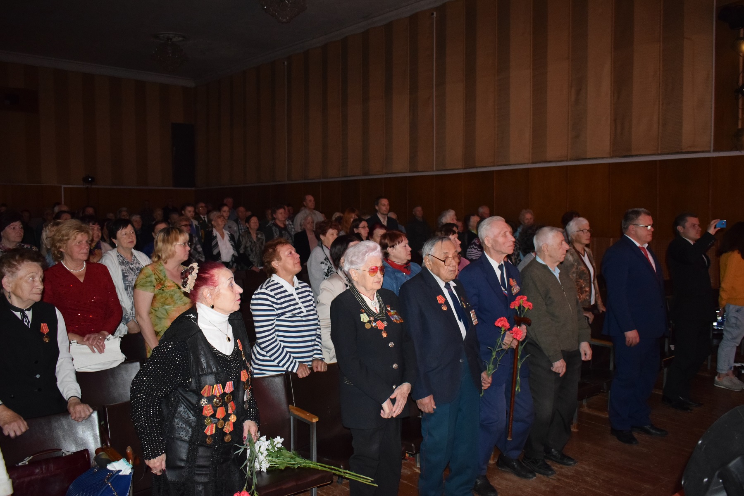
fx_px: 651
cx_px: 372
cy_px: 248
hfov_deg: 59.5
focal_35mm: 32
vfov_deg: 41.7
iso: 3200
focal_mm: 21
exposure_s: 1/60
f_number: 3.8
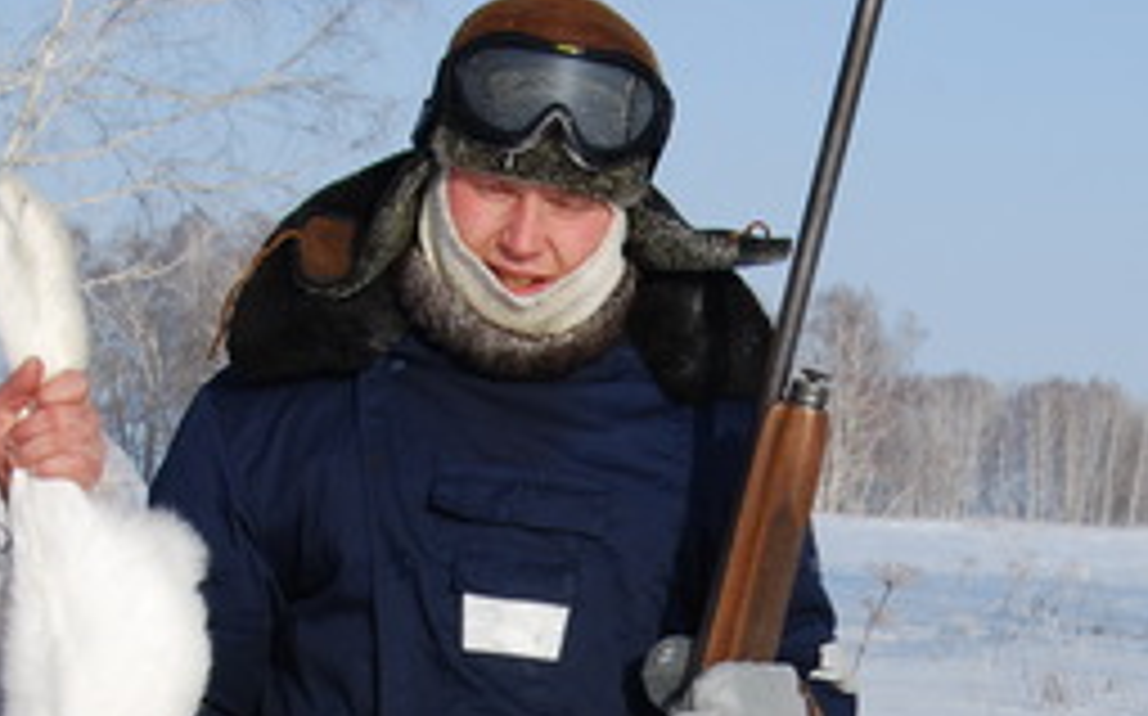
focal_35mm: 143
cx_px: 792
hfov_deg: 14.6
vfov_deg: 8.9
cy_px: 1042
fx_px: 4471
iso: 100
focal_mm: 34
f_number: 8
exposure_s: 1/250
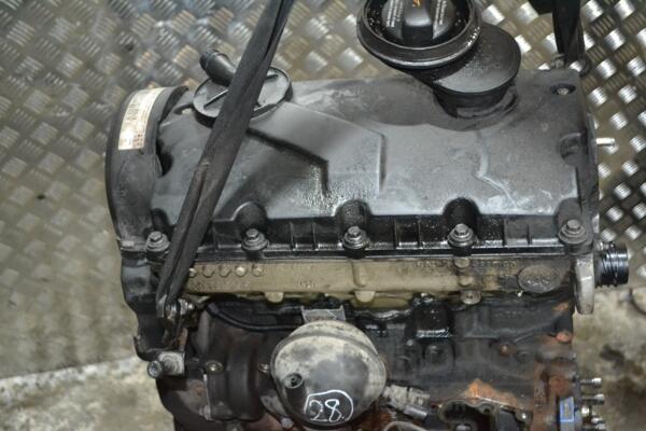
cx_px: 323
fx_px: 861
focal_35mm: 48
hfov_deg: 41.1
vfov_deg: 28.1
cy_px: 216
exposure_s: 1/60
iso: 3200
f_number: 4.8
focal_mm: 32
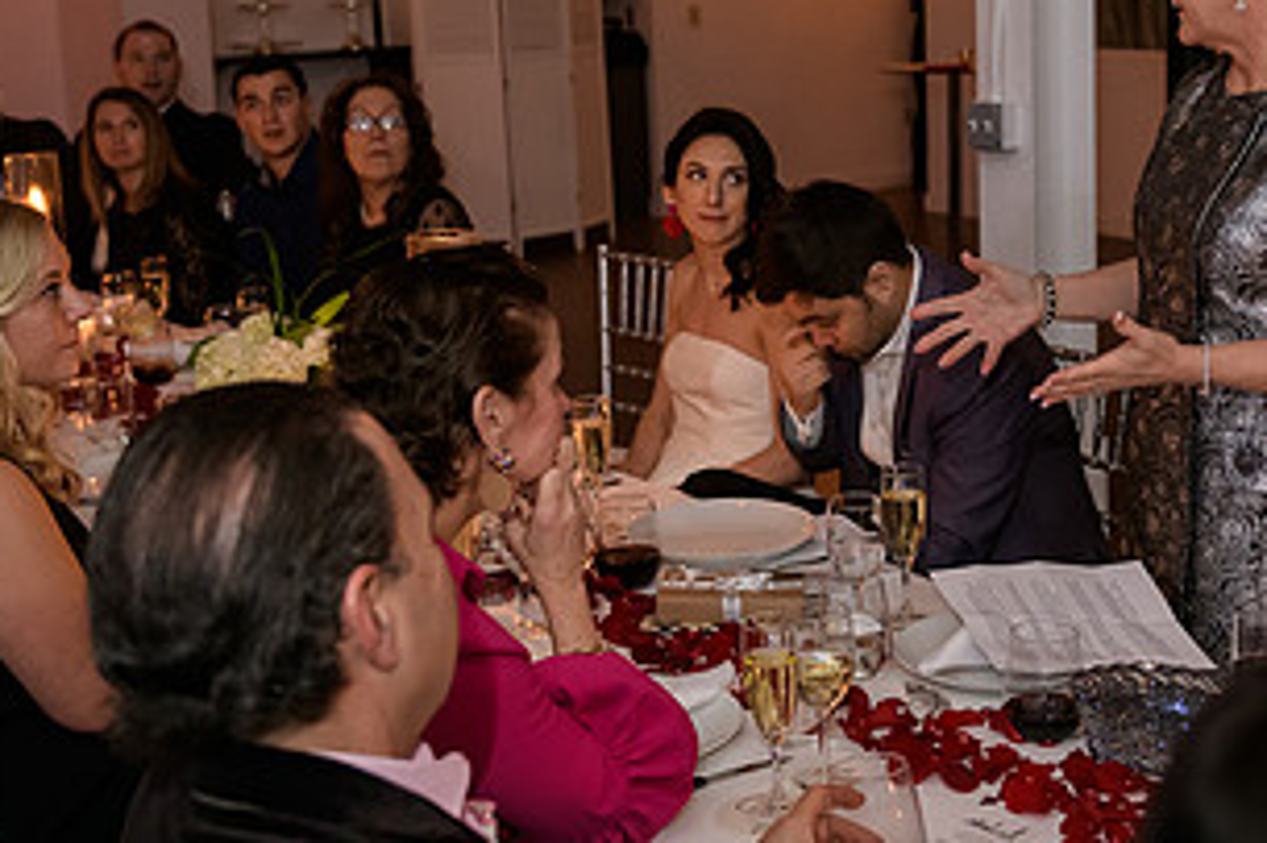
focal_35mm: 59
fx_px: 2075
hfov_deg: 33.6
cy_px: 284
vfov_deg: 22.9
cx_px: 877
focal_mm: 31
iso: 1600
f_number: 3.2
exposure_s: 1/125
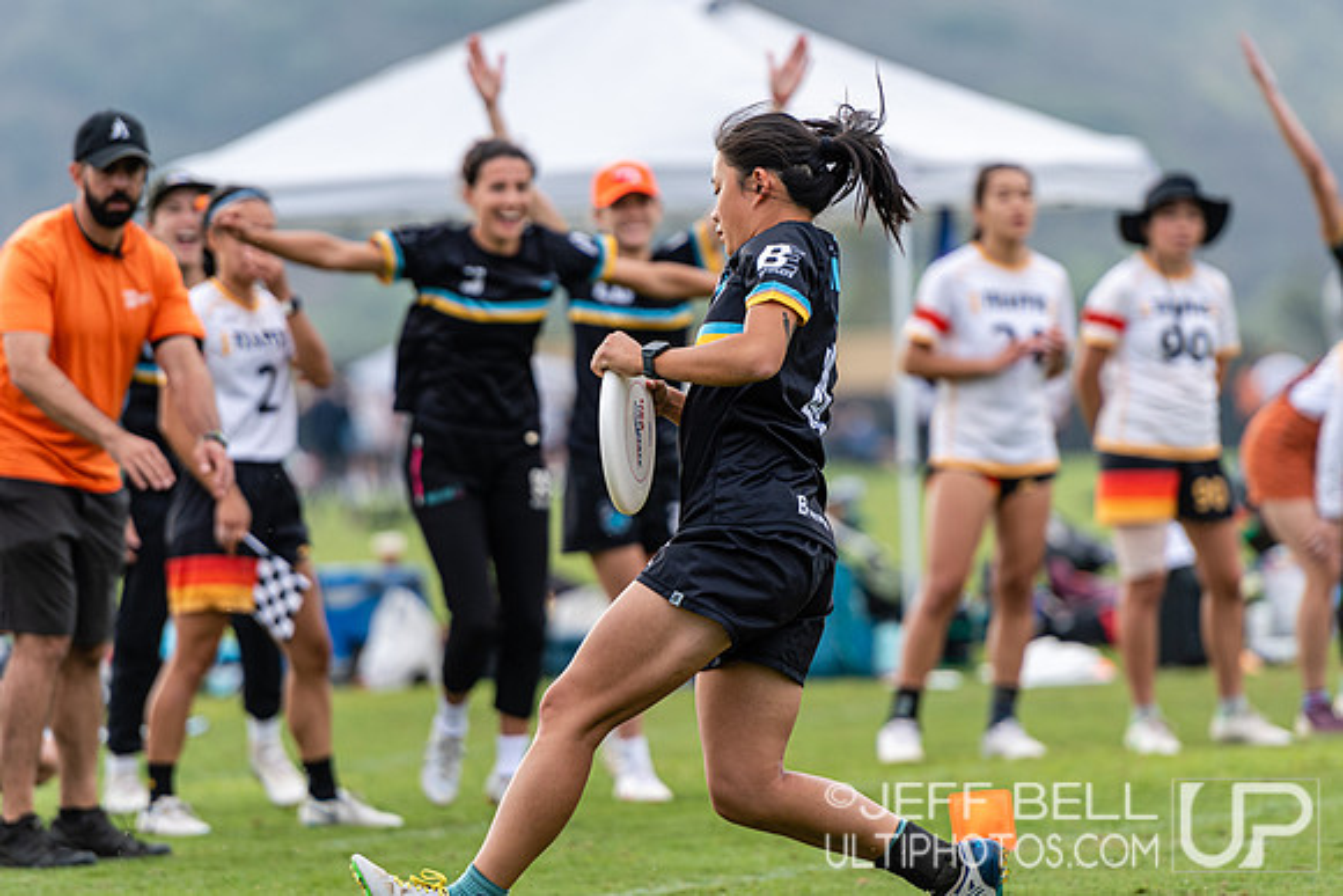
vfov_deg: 4.6
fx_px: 11194
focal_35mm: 300
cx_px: 672
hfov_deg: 6.9
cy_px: 448
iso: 200
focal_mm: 200
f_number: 2.8
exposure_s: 1/1000
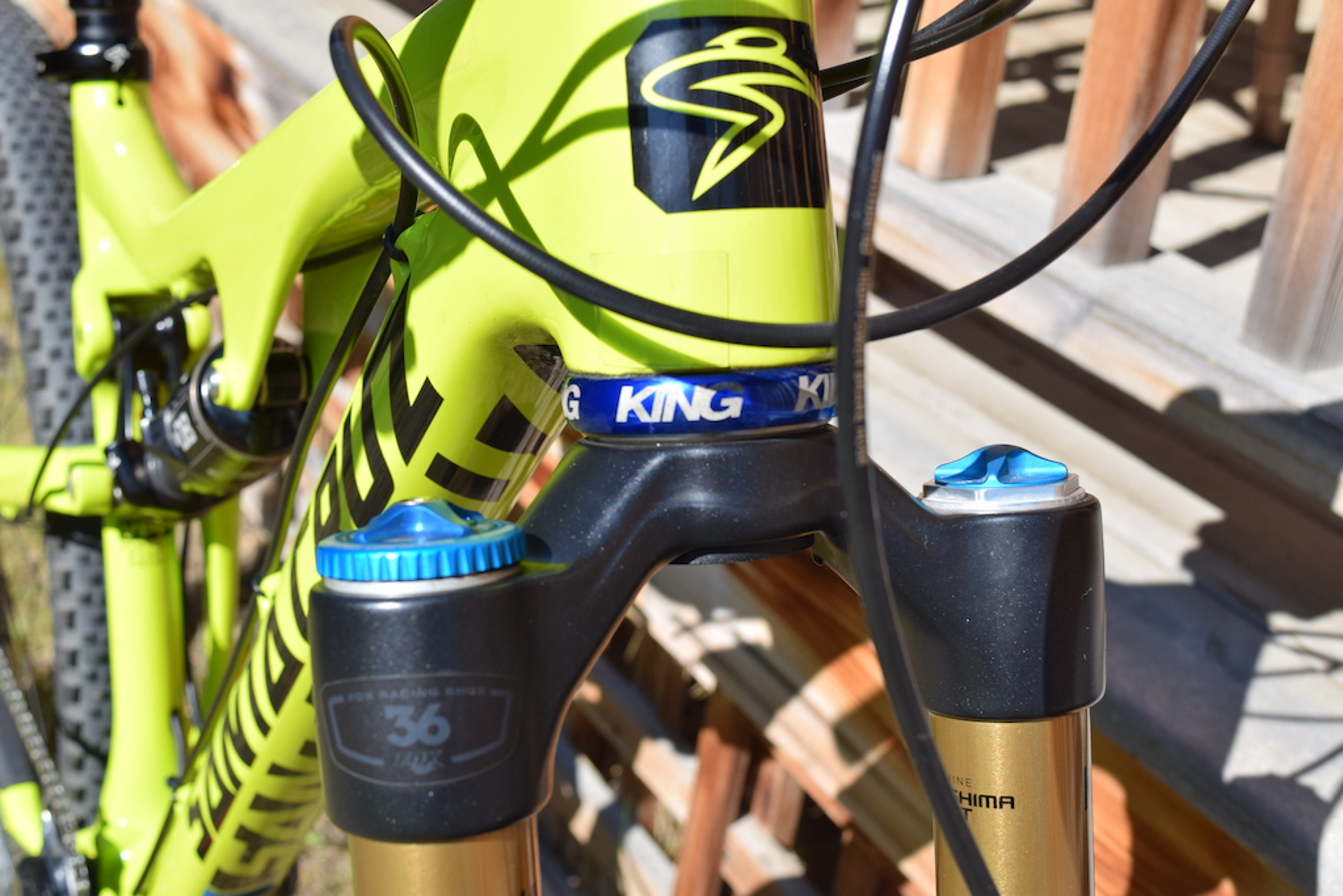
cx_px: 672
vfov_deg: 29.0
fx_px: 1735
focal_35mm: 46
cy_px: 448
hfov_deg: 42.3
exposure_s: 1/400
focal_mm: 31
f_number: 8
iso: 200
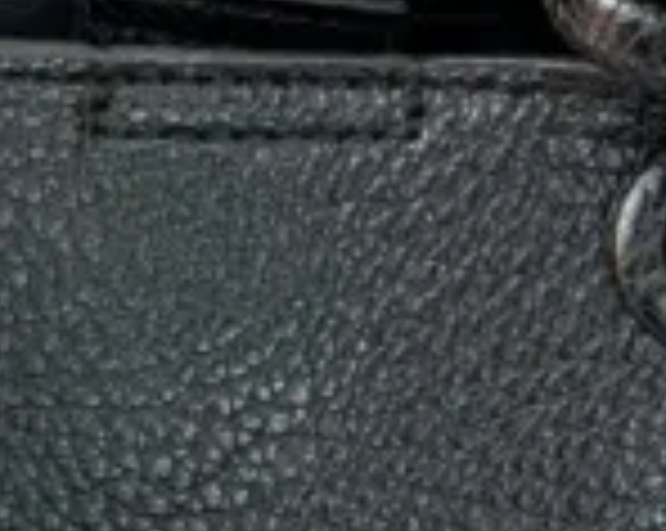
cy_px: 212
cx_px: 338
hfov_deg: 17.5
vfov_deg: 14.0
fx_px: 2165
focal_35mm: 110
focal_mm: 5.7
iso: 64
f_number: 1.5
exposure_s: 1/121
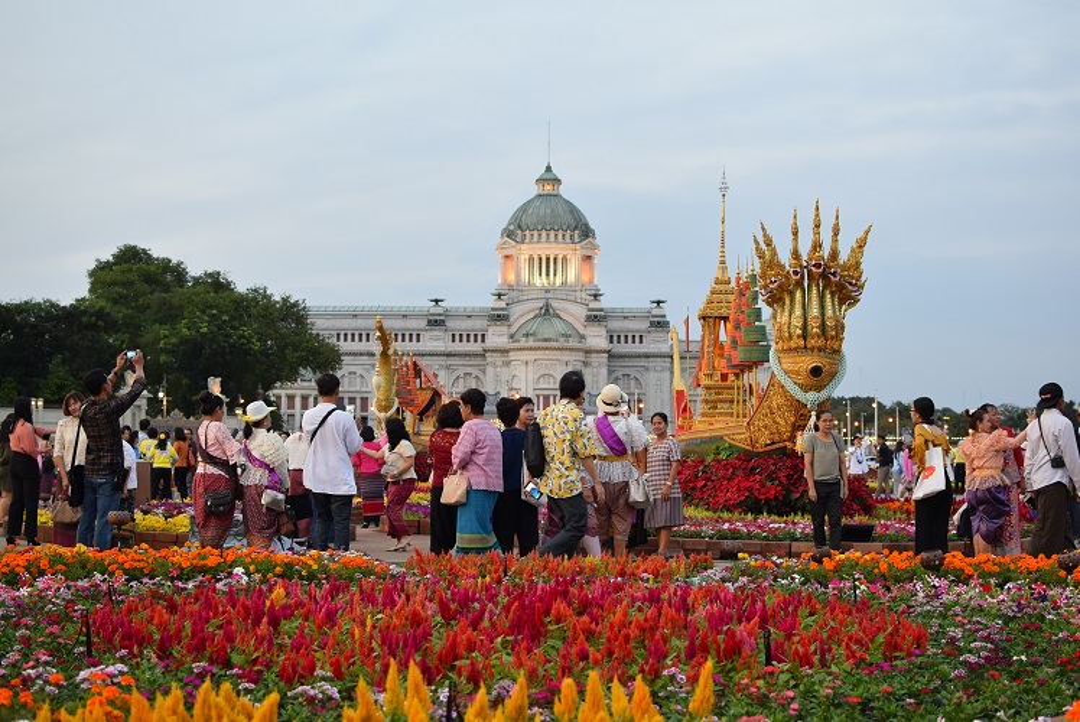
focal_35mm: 52
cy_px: 361
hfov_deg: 37.8
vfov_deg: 25.8
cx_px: 540
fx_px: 1576
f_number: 2.5
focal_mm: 35
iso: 500
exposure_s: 1/125
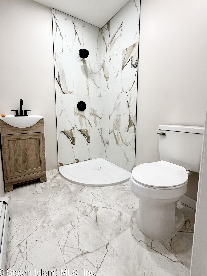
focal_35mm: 16
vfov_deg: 94.4
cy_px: 129
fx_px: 128
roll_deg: +1.5
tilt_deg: -3.3
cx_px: 95
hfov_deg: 78.0
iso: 160
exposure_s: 1/120
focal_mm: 2.22
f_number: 2.2
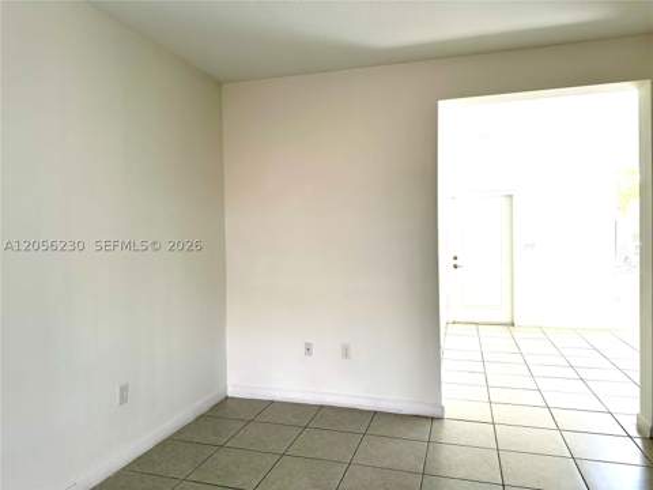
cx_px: 326
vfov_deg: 56.8
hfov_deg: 71.6
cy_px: 245
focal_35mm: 24
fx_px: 453
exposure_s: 1/127
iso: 64
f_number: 1.78
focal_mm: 6.86
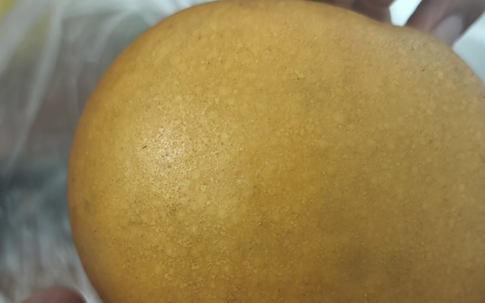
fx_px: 912
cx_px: 252
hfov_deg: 29.8
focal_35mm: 69
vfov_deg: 18.3
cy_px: 310
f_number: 1.6
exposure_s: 1/33.3
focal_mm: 5.84
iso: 1250
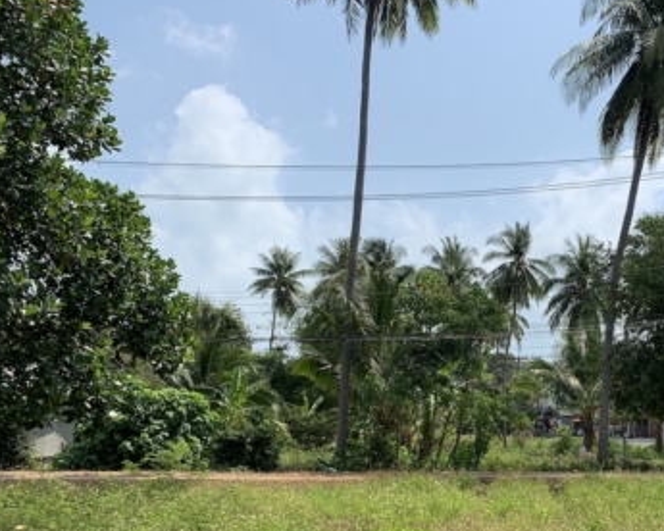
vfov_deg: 34.7
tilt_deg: +5.3
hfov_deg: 40.6
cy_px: 335
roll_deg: -1.2
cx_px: 556
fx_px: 845
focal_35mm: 43
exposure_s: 1/3185
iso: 25
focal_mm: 4.25
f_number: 1.8
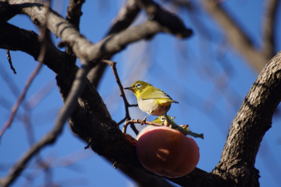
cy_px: 94
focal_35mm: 450
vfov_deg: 3.1
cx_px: 140
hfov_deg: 4.6
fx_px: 3512
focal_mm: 300
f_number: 5.6
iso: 125
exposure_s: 1/500
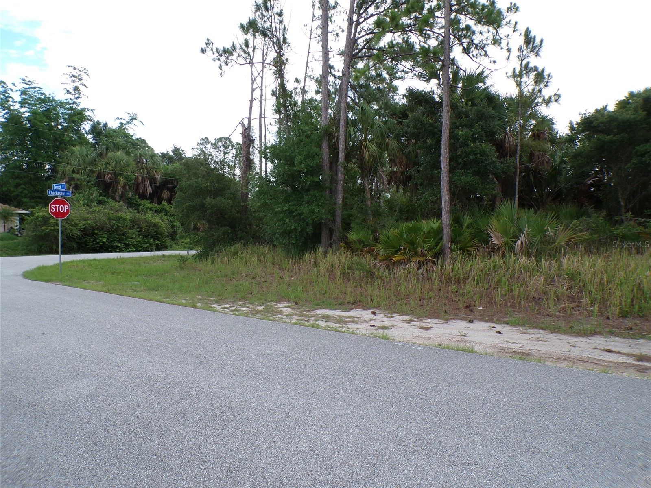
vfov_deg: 56.8
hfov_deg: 71.6
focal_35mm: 24
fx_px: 451
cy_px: 244
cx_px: 326
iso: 100
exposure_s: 1/200
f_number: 4.4
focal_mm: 4.3
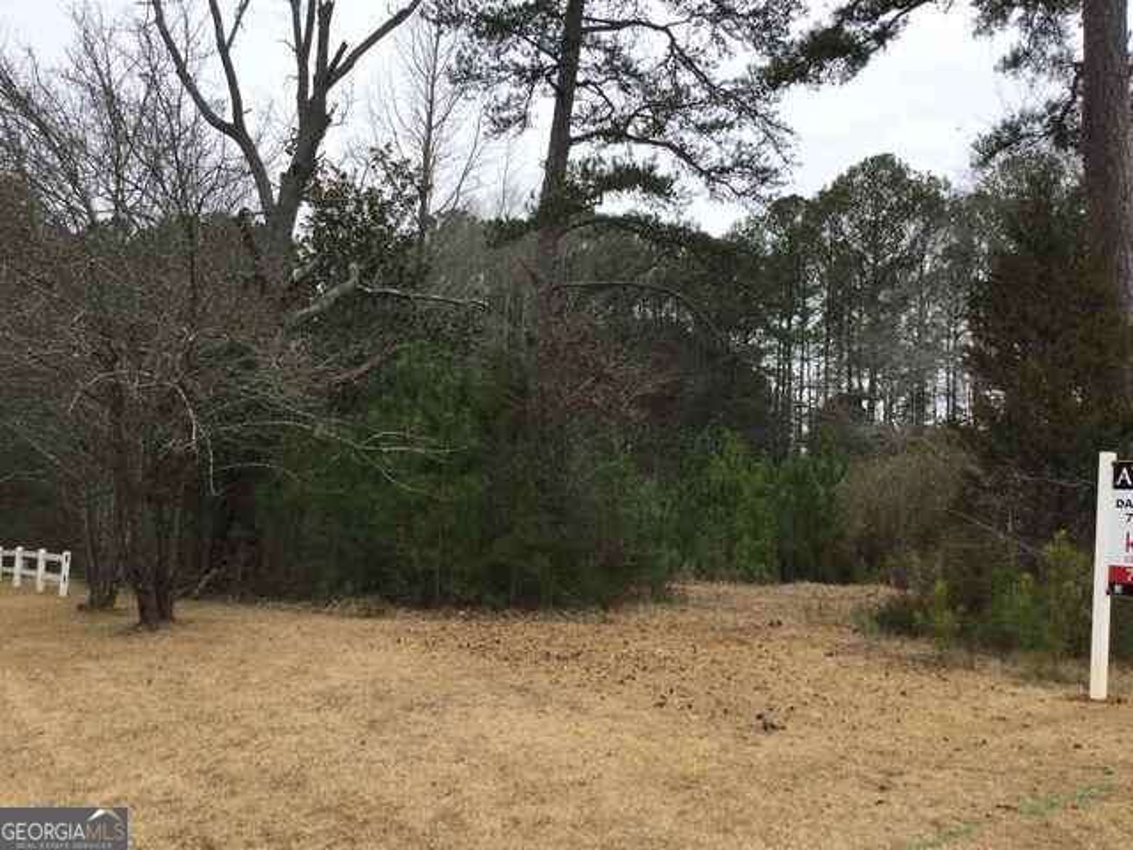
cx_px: 566
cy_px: 425
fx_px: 1015
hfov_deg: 58.4
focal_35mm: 31
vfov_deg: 45.4
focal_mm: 3.3
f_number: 2.4
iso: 25
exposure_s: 1/460
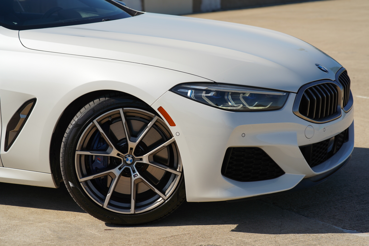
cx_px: 184
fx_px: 872
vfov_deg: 16.1
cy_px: 123
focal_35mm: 85
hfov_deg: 23.9
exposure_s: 1/640
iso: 100
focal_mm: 85
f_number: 4.5
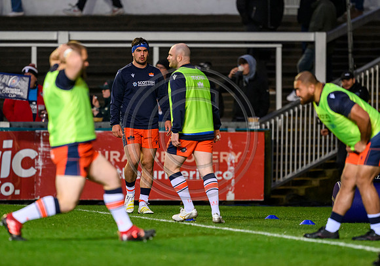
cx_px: 160
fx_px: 5821
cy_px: 138
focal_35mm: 543
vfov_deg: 2.6
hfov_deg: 3.7
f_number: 3.2
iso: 4000
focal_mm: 400
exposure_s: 1/1600
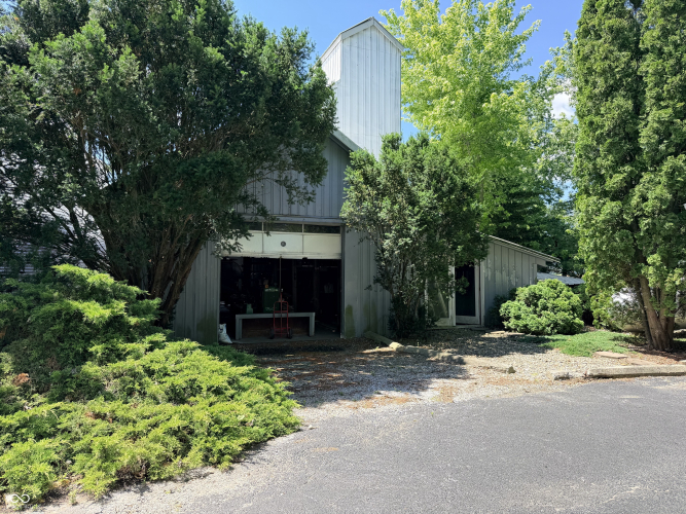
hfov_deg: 71.6
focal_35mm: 24
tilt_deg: +1.0
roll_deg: +0.2
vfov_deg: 56.8
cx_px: 343
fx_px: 476
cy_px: 257
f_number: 1.78
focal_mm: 6.76
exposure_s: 1/1005
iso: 80
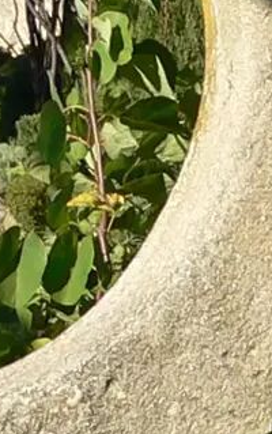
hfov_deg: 5.4
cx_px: 556
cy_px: -204
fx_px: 2828
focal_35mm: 239
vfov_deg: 8.6
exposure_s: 1/400
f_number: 4
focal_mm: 6
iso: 80
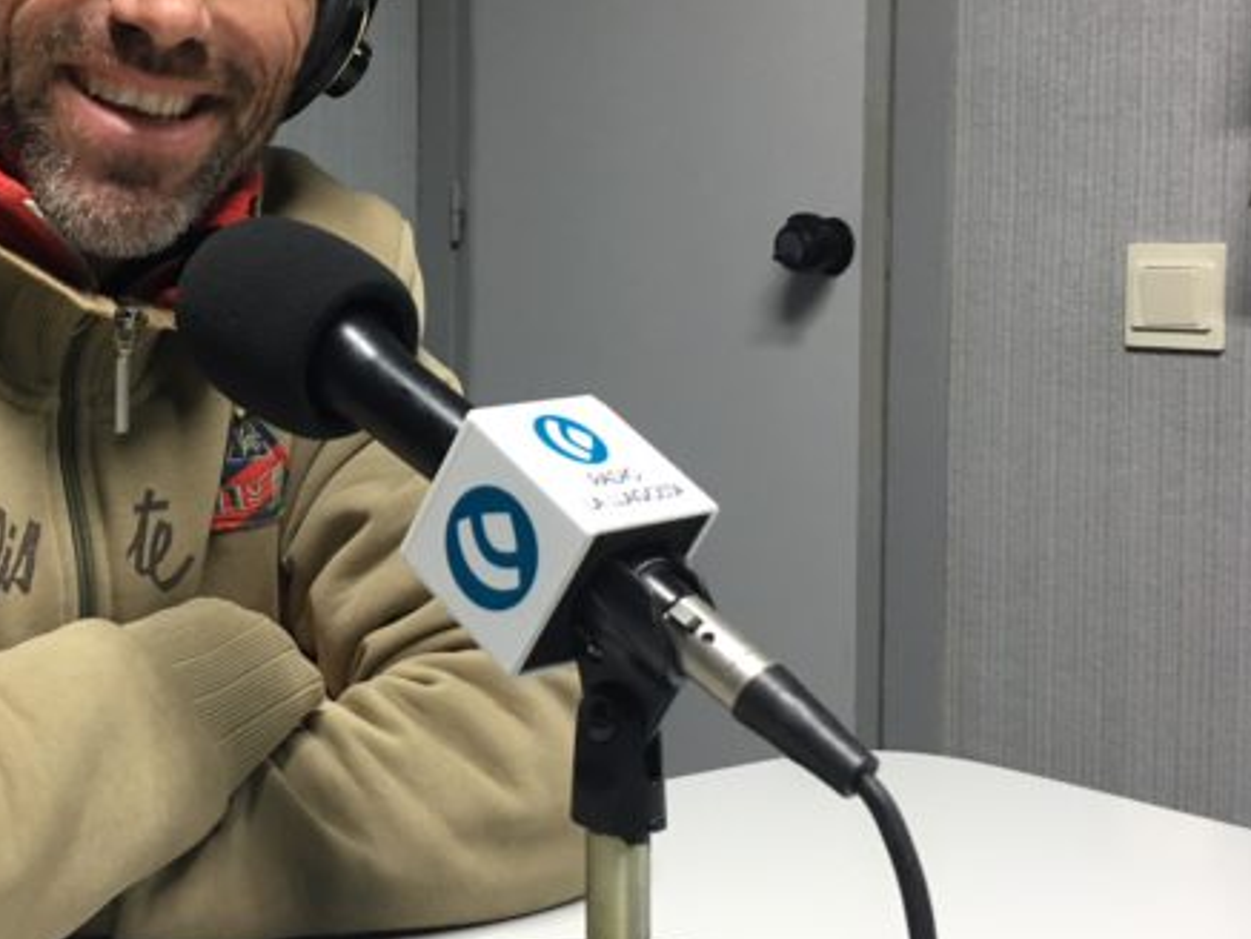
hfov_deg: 36.3
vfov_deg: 28.5
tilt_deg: -5.3
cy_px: 355
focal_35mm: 51
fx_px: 1844
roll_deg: +1.9
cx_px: 263
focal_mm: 4.15
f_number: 2.2
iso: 125
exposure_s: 1/33
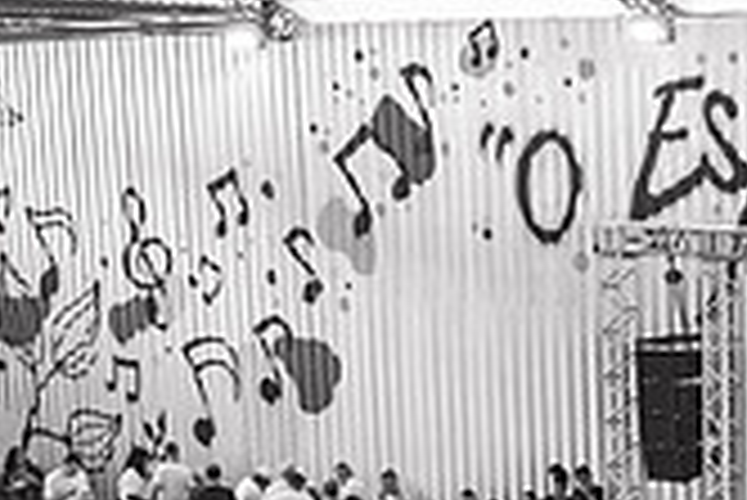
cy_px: 666
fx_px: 2326
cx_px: 870
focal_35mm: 112
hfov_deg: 17.5
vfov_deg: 11.9
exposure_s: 1/250
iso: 800
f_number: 2.8
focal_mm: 20
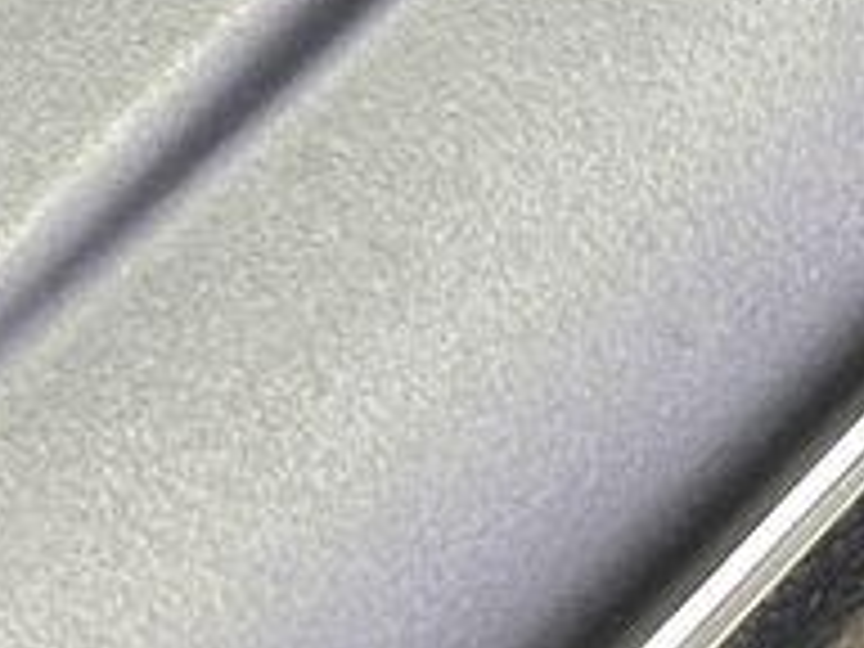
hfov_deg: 5.5
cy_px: -1310
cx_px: 585
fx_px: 8985
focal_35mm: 360
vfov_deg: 4.0
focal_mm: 6.86
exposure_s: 1/33
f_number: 1.78
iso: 250
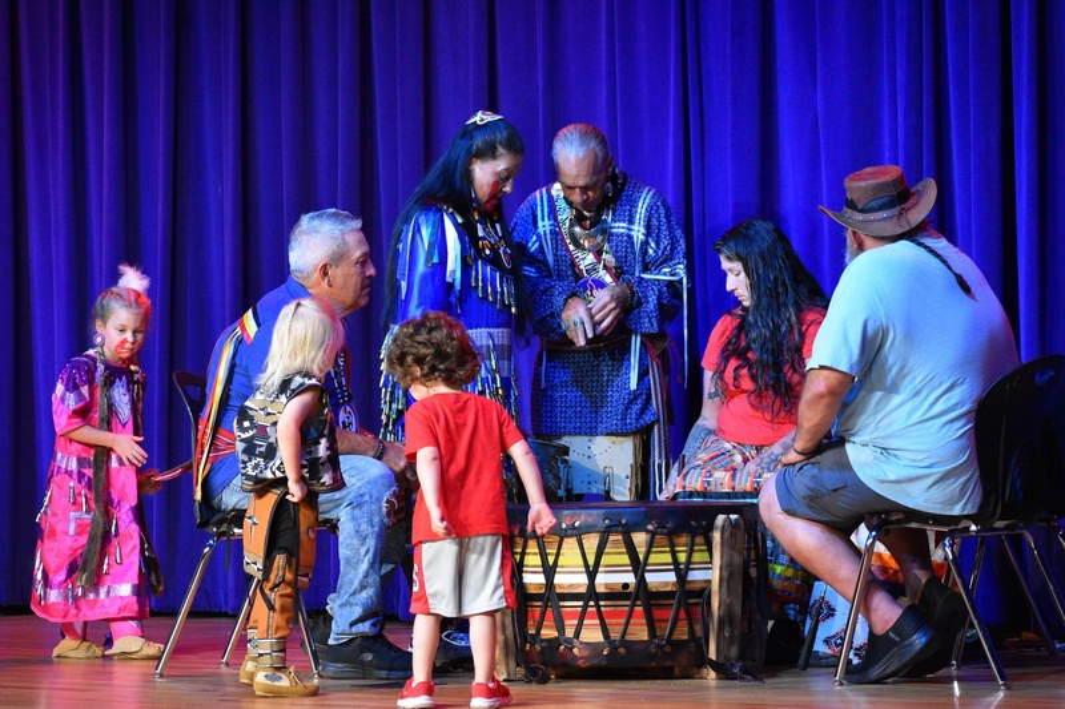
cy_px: 354
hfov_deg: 15.2
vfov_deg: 10.2
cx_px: 532
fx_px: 3993
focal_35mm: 135
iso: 4000
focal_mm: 90
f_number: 4.8
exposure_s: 1/250
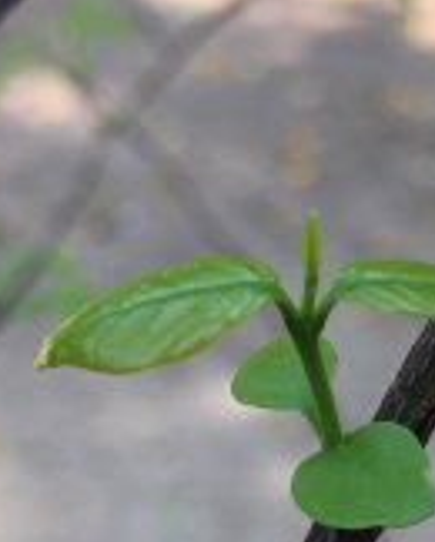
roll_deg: +1.6
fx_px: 1719
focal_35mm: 107
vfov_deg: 17.9
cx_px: 361
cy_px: 360
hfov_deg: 14.3
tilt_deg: -40.1
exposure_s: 1/144
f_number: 2.2
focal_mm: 4.15
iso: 25
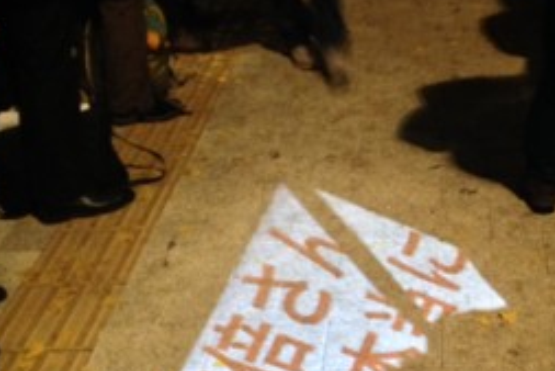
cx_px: 430
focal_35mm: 61
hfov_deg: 32.1
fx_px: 941
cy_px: 316
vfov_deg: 21.9
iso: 640
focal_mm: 4.12
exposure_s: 1/15
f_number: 2.4
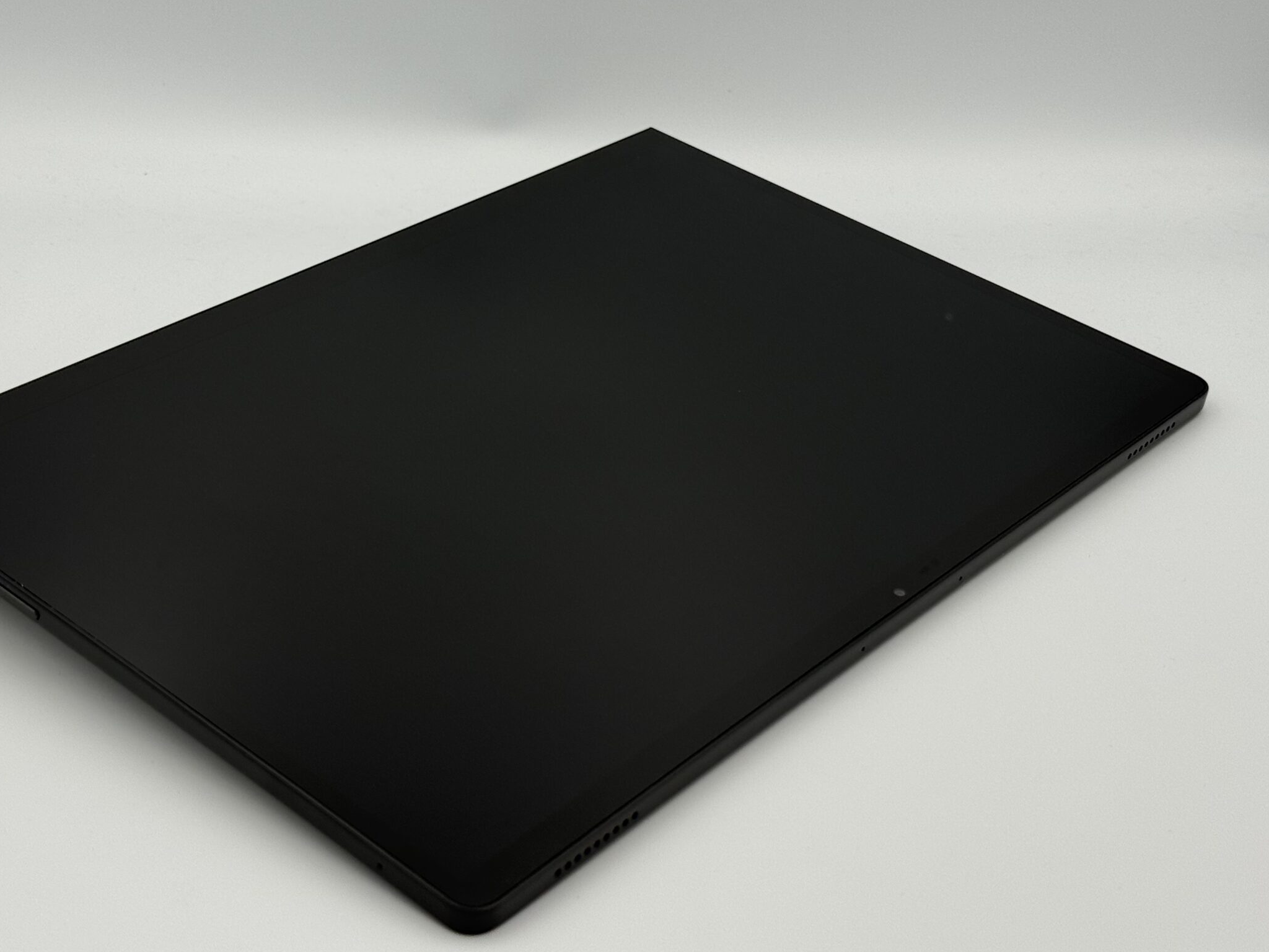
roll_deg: -1.0
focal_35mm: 60
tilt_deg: -28.1
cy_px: 436
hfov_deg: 32.1
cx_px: 539
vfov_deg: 24.4
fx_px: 2200
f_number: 1.78
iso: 64
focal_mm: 6.76
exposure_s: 1/762
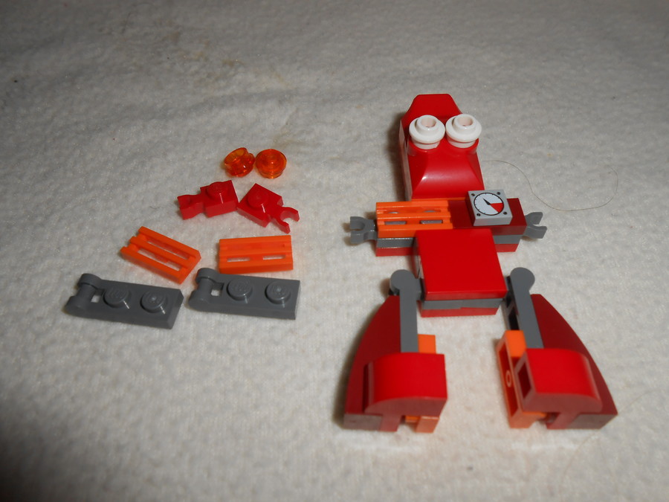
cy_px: 251
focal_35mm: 26
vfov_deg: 53.1
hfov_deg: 67.3
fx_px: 502
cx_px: 334
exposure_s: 1/25
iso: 80
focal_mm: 4.6
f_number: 11.5
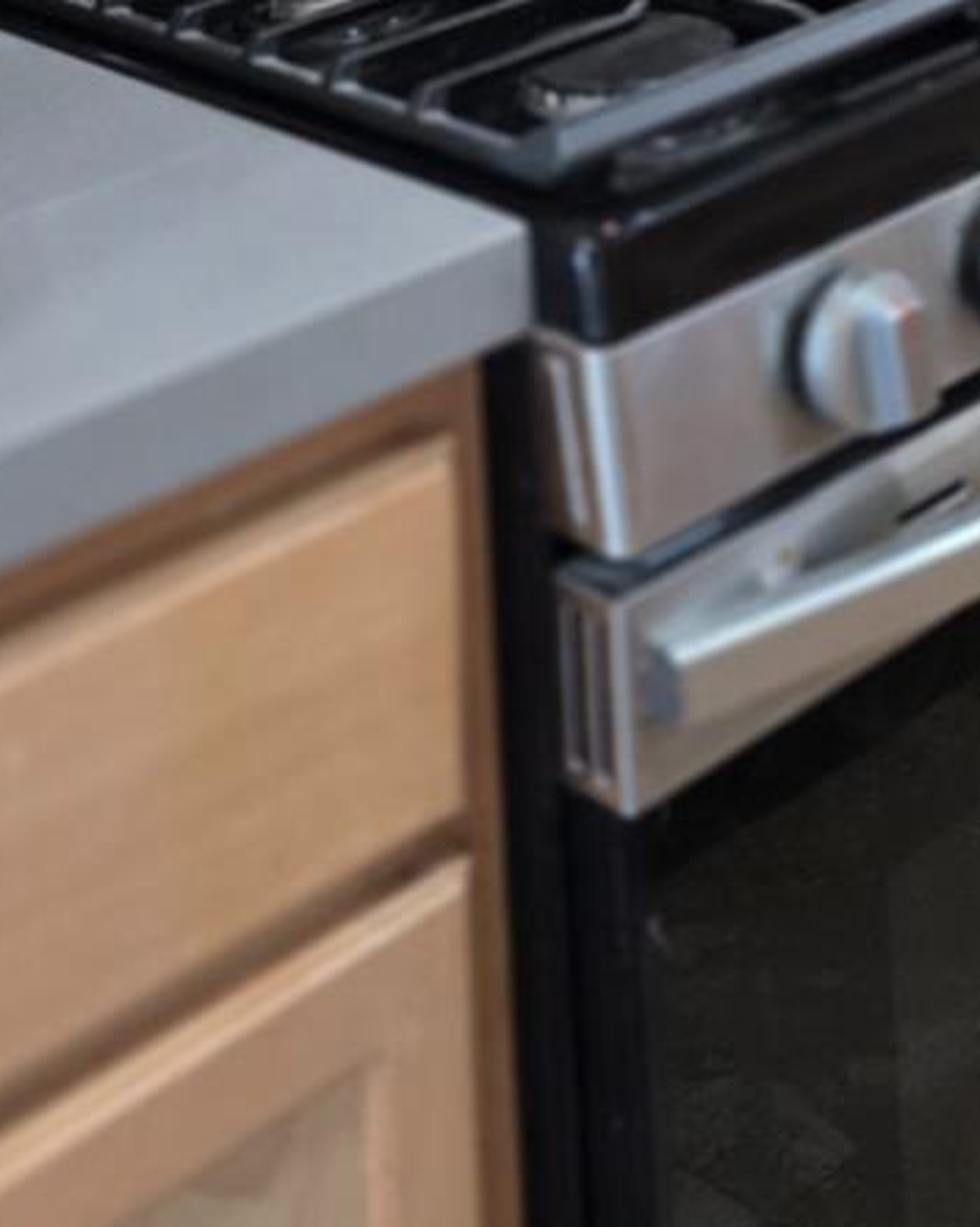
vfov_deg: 21.2
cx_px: 873
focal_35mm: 76
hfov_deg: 19.8
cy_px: -604
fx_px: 2757
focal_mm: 6.3
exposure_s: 1/120
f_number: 1.7
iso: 640
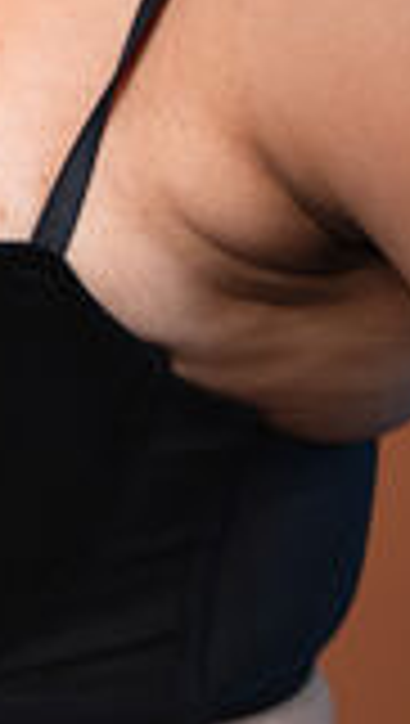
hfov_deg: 3.3
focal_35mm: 370
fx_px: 7125
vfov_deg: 5.8
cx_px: -198
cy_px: -216
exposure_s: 1/200
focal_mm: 90
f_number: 3.5
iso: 250
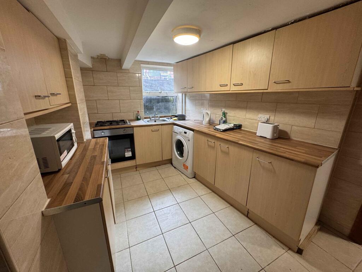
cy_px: 136
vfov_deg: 85.7
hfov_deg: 102.1
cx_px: 181
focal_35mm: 14
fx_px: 146
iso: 160
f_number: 2.2
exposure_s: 1/50
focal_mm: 2.22
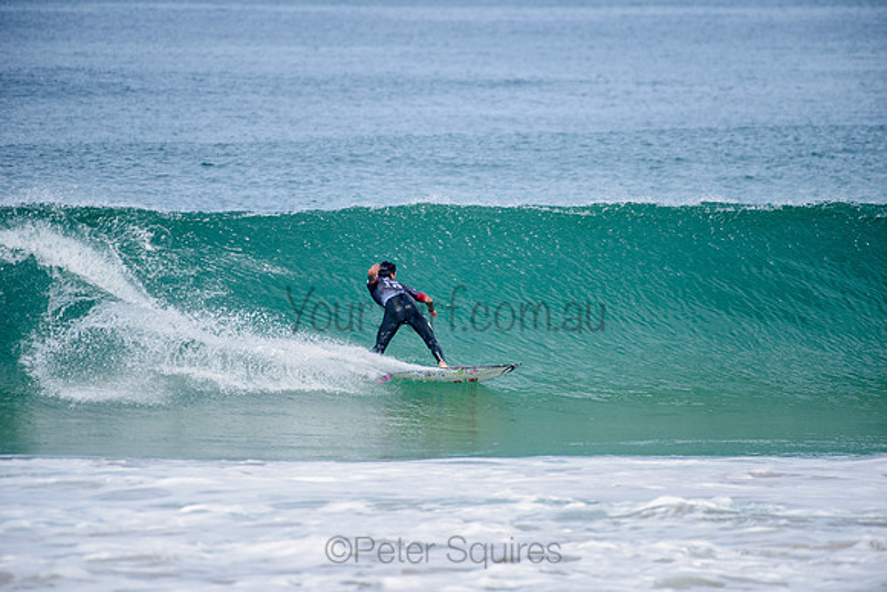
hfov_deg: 4.1
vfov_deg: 2.8
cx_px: 444
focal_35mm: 500
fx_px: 12322
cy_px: 296
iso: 250
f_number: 5.6
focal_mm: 500
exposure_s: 1/2000
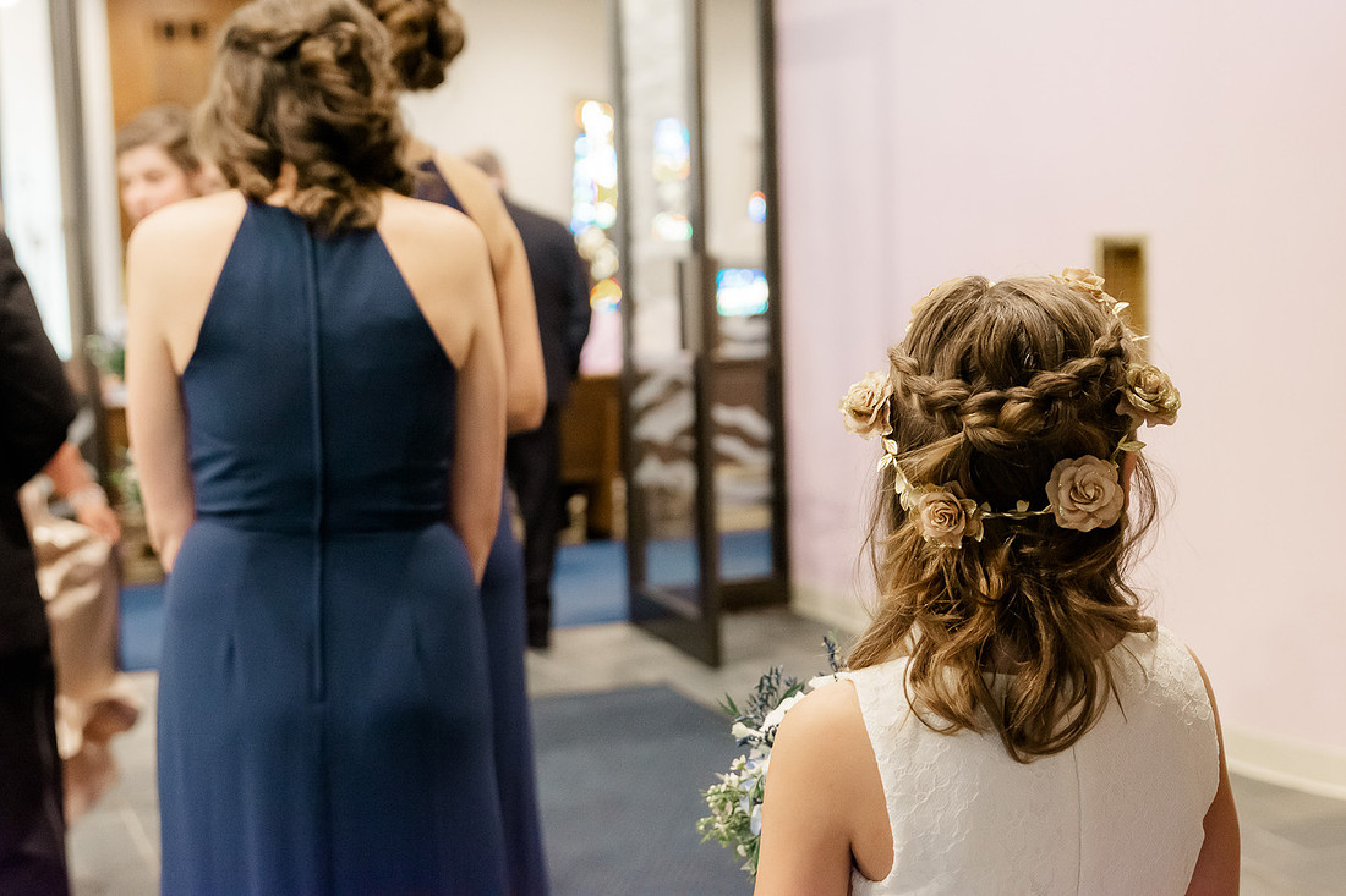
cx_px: 673
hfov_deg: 36.9
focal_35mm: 54
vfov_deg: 25.1
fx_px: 2019
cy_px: 448
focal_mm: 36
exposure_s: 1/125
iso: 2000
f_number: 2.8
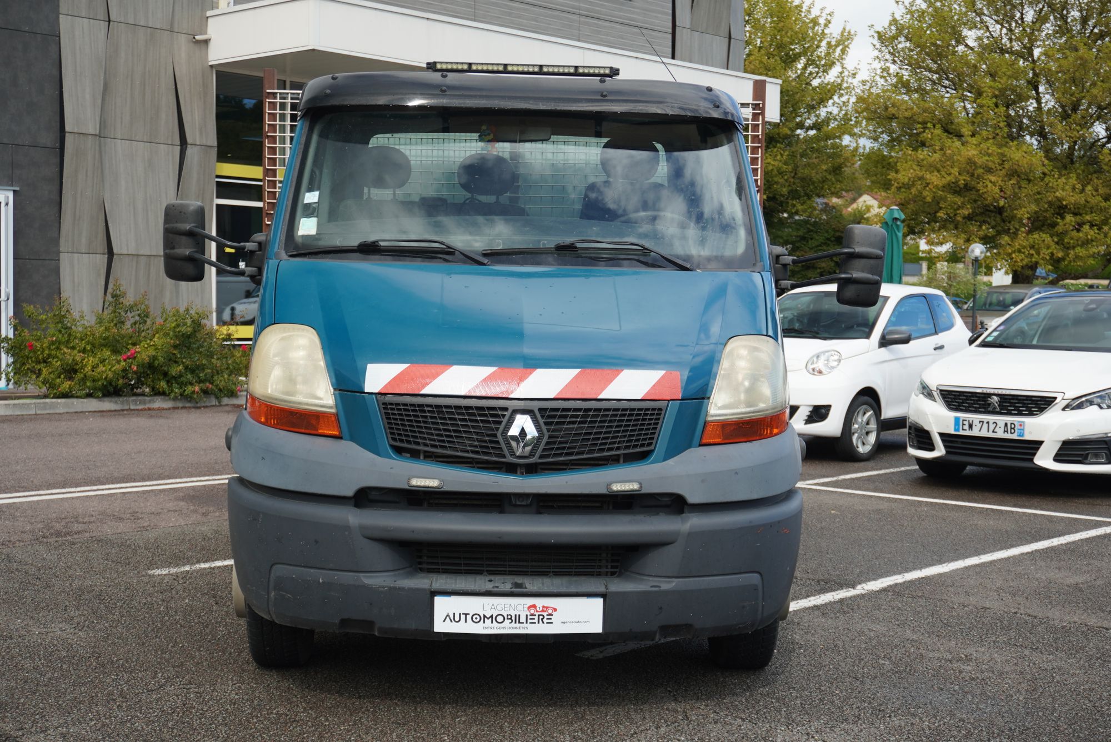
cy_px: 371
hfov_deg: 38.9
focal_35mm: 51
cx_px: 556
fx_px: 1575
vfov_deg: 26.5
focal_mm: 34
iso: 100
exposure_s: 1/160
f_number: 5.6
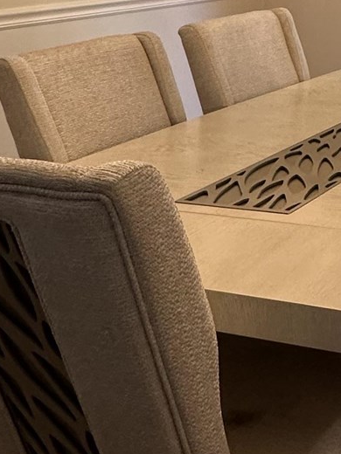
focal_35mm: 62
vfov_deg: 30.9
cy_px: 145
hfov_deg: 21.5
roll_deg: +2.8
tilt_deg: -12.8
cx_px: 440
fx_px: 814
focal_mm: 2.22
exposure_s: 1/60
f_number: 2.2
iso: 200
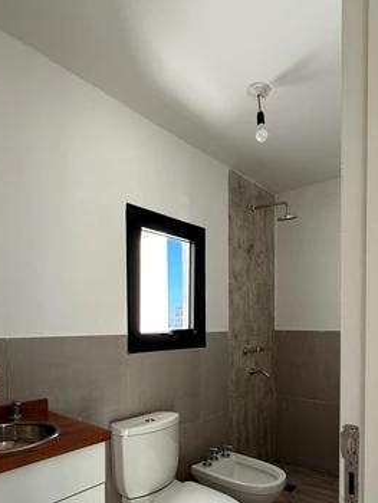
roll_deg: -0.2
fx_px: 349
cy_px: 336
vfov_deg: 69.5
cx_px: 211
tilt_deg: -1.3
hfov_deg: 56.7
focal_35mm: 24
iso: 80
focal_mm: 2.22
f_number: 2.2
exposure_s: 1/99
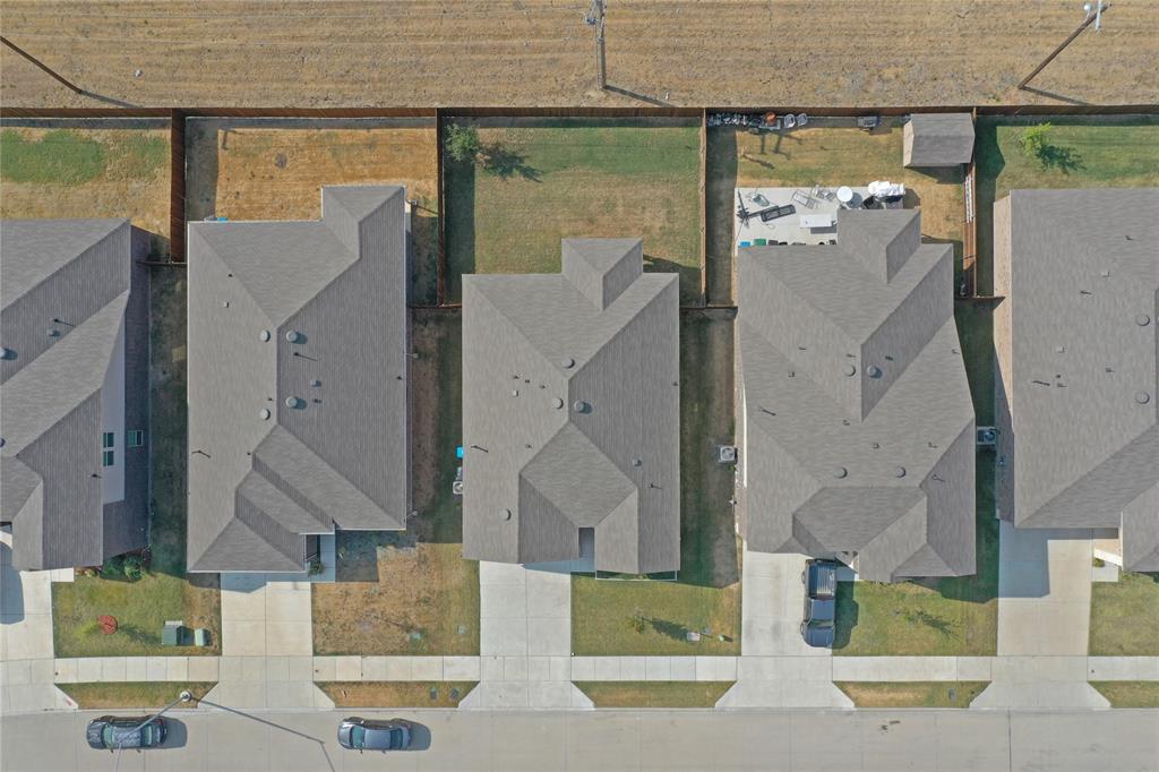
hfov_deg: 65.5
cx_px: 580
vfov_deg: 46.4
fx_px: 901
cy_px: 386
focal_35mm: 28
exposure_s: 1/320
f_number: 6.3
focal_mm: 10.26
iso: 100
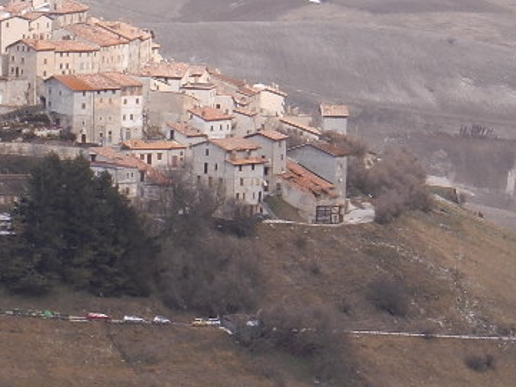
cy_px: 147
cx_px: -100
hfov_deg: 5.6
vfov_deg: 4.3
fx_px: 5204
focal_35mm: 349
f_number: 5.1
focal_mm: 22.2
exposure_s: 1/500
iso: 160
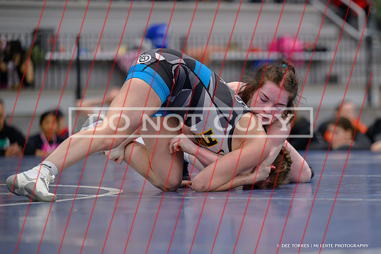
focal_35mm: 181
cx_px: 246
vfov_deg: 7.6
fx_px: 1917
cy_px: 164
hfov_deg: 11.3
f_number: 2.8
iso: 1600
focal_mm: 140
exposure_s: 1/800
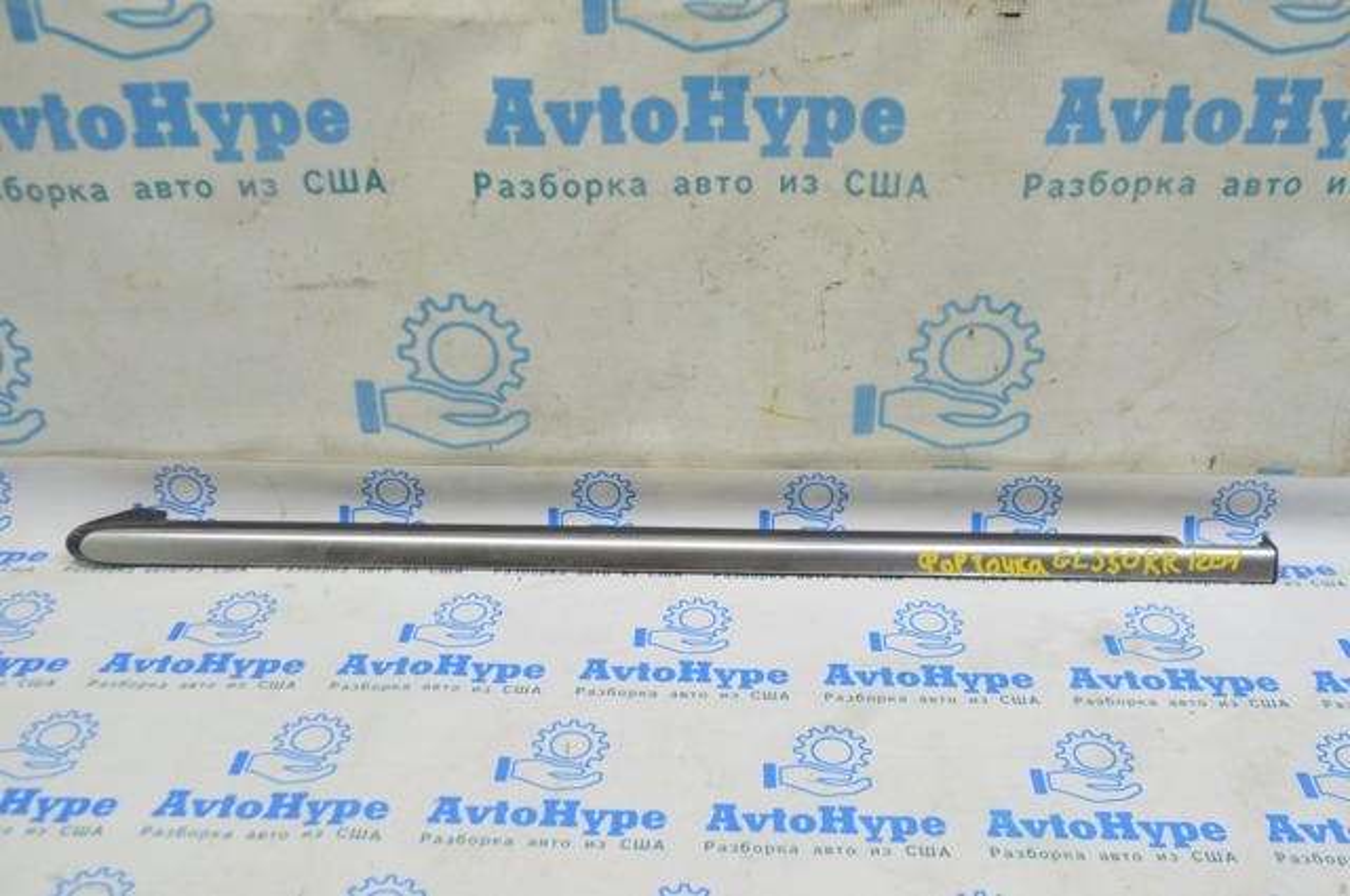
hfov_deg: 51.3
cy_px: 448
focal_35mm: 38
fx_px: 1404
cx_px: 675
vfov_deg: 35.4
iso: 400
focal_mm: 25
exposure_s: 1/20
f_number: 5.6
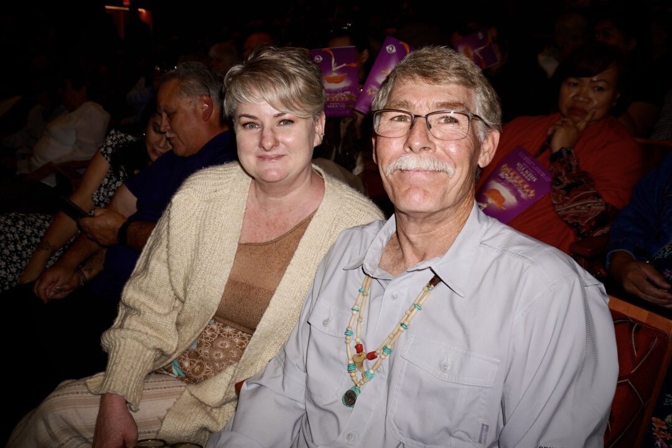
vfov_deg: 53.1
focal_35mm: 24
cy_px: 224
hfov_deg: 73.7
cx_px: 336
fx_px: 448
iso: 100
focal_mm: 16
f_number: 3.5
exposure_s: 1/60
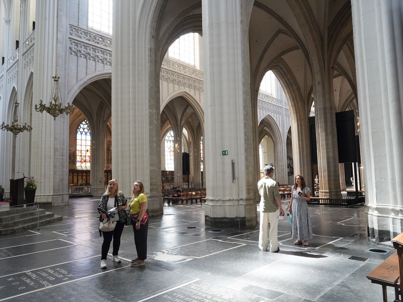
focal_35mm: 26
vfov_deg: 53.1
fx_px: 303
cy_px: 151
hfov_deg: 67.3
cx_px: 212
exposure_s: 1/80
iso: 3200
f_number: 8
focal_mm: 24
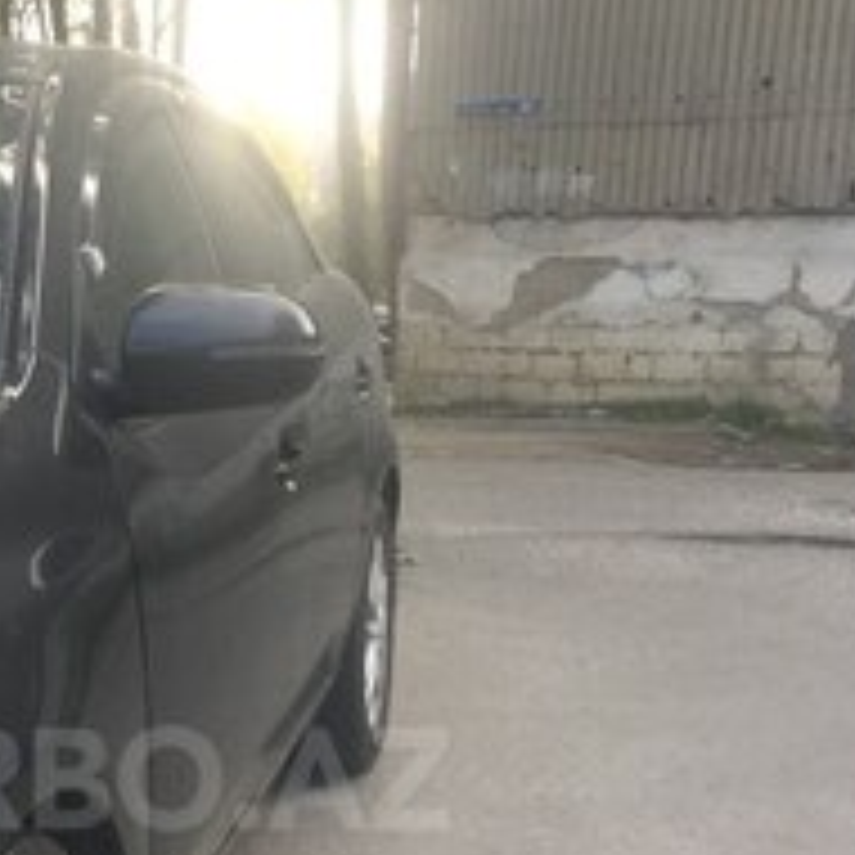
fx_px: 1872
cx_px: 104
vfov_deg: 24.9
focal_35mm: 67
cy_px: 778
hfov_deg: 25.0
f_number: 2.2
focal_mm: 4.15
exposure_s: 1/100
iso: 32
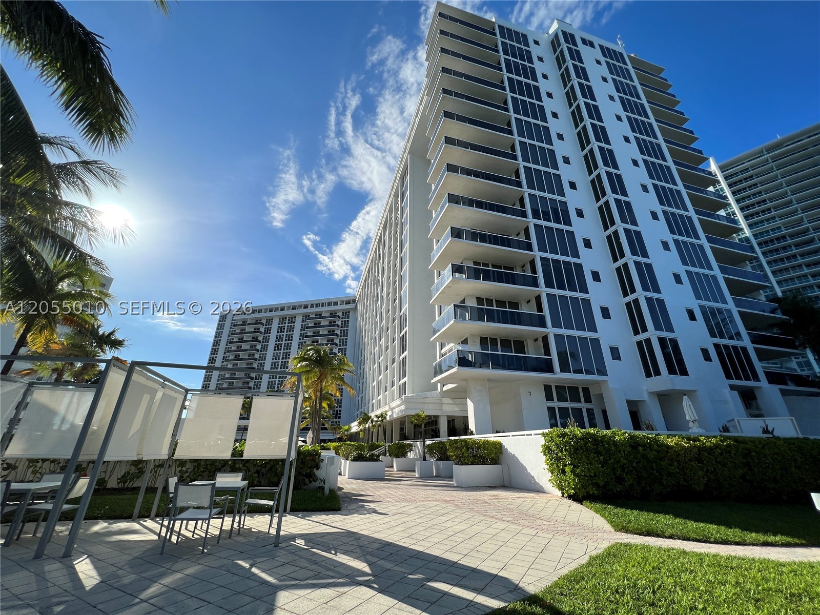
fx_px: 308
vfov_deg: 89.9
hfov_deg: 106.2
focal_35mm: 13
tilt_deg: +23.1
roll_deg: +0.5
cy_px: 308
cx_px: 410
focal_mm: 1.57
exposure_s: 1/2320
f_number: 1.8
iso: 32
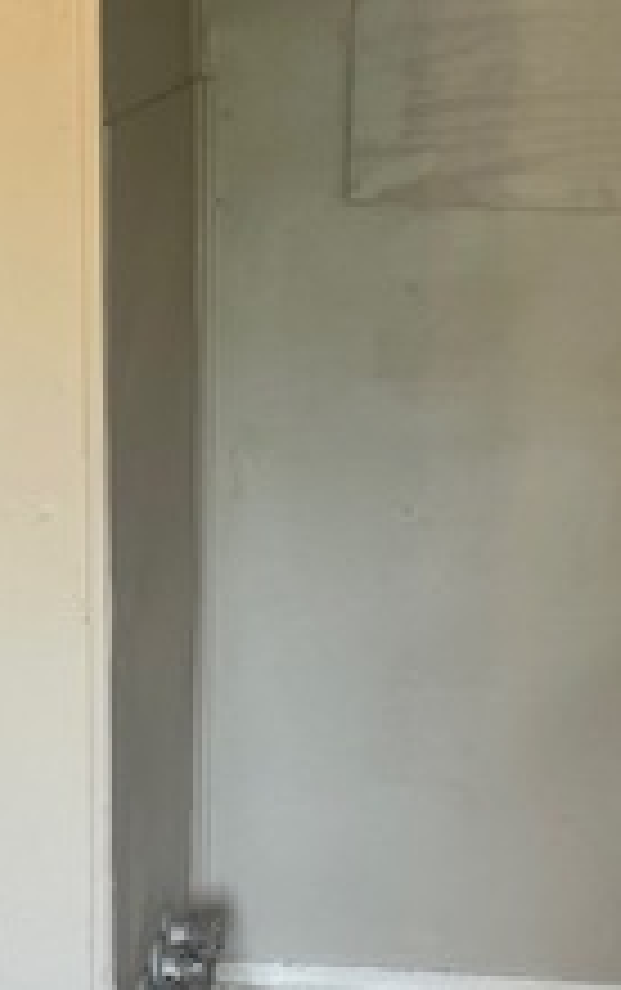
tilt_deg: -23.2
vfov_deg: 25.3
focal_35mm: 80
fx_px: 2161
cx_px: 274
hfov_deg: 16.4
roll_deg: -1.4
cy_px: 810
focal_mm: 4.2
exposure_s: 1/121
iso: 50
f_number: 1.6
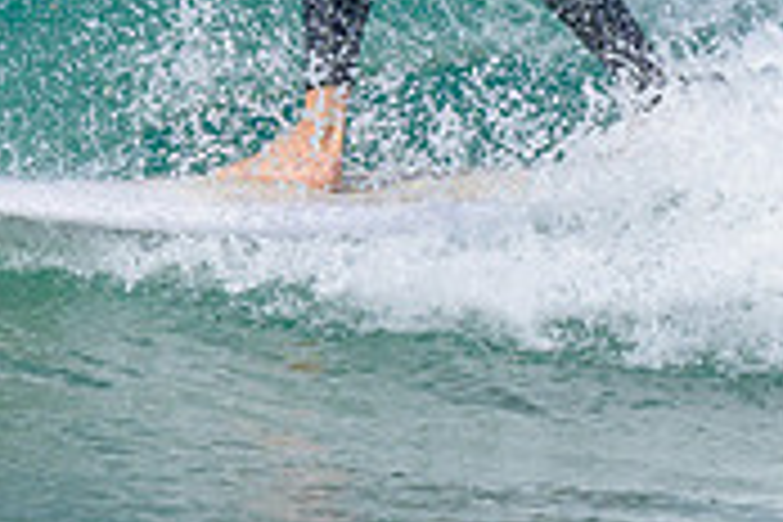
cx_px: 497
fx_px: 79621
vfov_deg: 0.4
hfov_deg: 0.6
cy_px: -259
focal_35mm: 3661
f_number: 6.3
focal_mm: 800
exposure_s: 1/2000
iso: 220
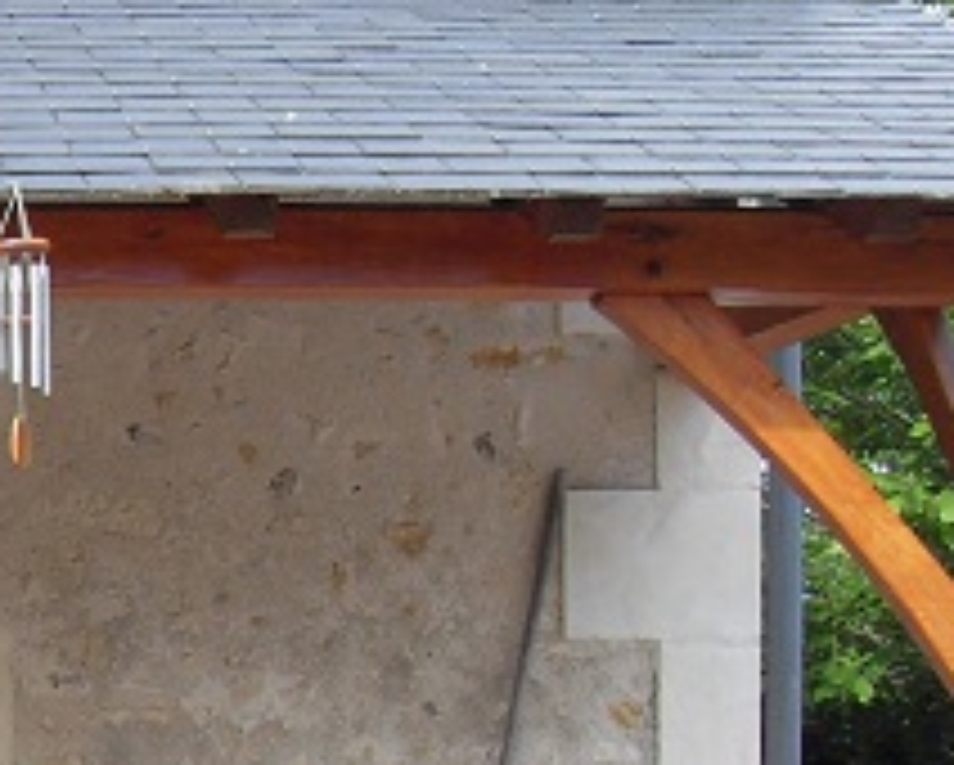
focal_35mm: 100
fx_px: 2826
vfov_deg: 15.0
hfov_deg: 18.1
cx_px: -212
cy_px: 832
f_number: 7
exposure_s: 1/60
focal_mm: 6.3
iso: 80
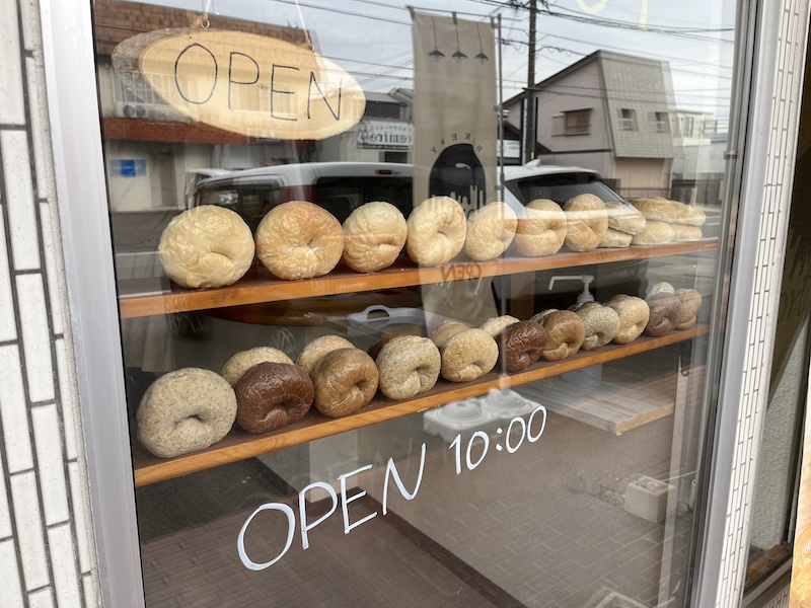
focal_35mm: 26
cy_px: 304
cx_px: 406
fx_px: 609
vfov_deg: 53.1
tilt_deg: -11.6
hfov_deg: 67.3
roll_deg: -0.2
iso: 50
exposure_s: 1/552
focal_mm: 5.1
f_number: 1.6
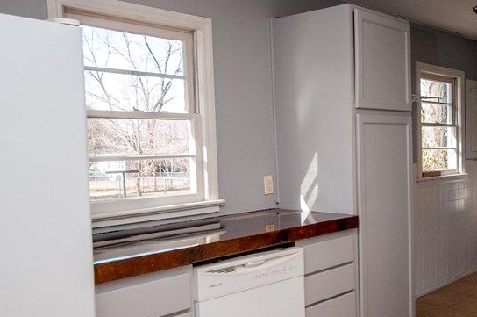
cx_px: 387
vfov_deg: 31.8
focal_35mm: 42
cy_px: 176
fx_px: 556
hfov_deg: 44.1
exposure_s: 1/160
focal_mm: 14
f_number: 5
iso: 640
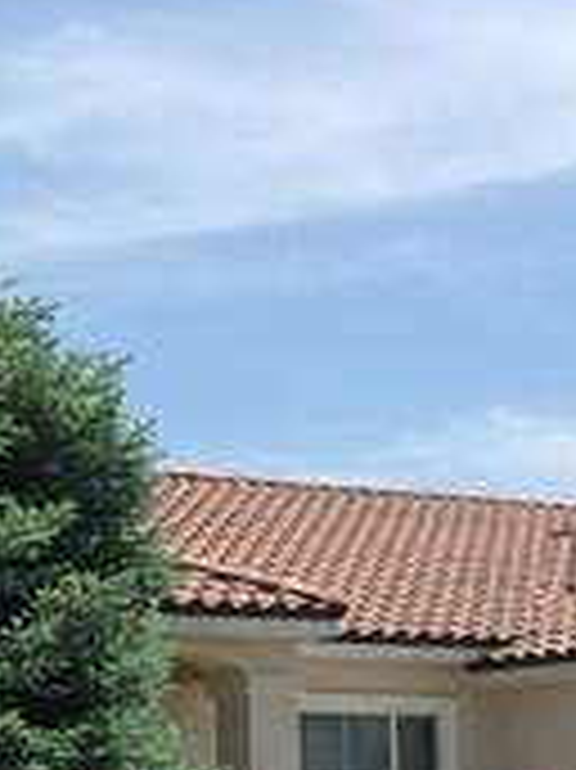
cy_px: 847
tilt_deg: +1.3
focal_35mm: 113
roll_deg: +0.0
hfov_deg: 12.9
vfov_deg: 16.9
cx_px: -29
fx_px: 2510
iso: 32
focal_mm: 4.15
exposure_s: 1/2326
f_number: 2.2
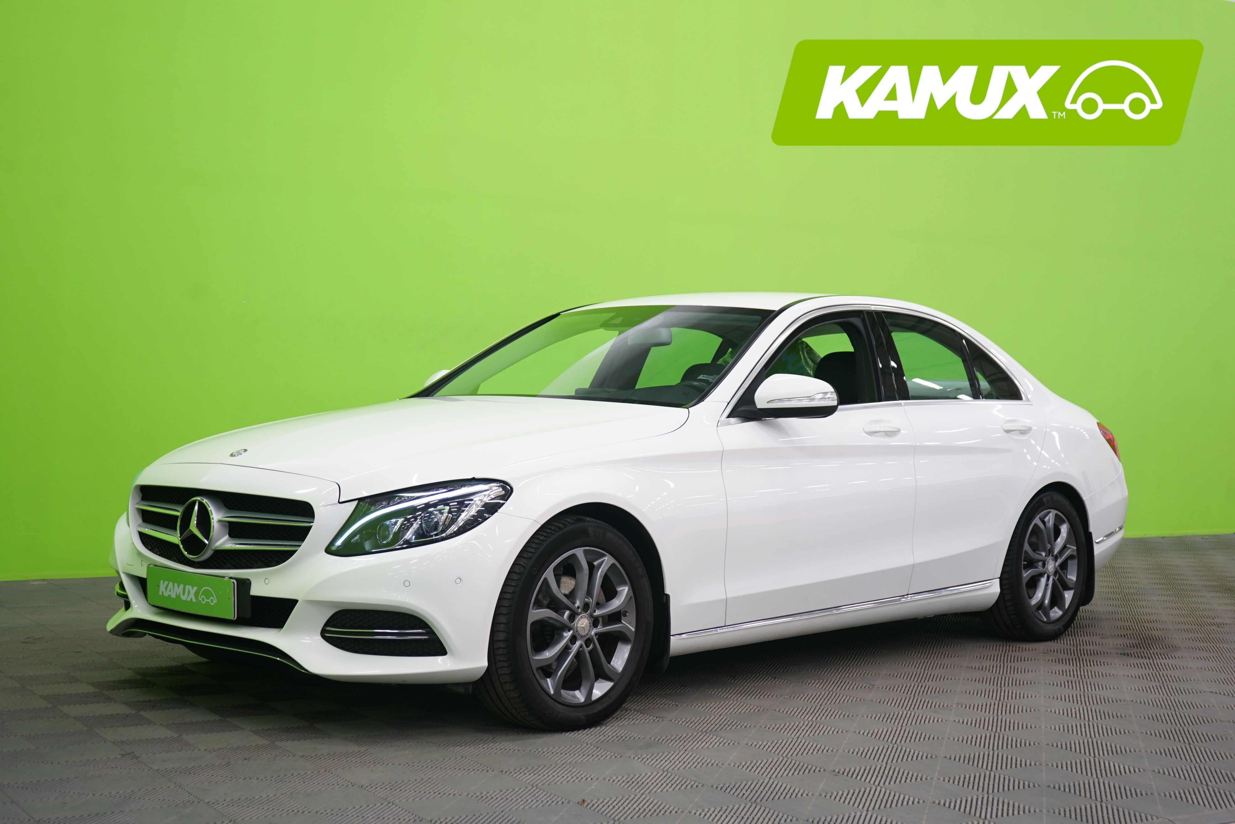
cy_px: 412
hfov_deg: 40.3
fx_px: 1681
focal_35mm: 49
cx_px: 618
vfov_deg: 27.5
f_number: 5
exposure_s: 1/8
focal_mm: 49
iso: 400
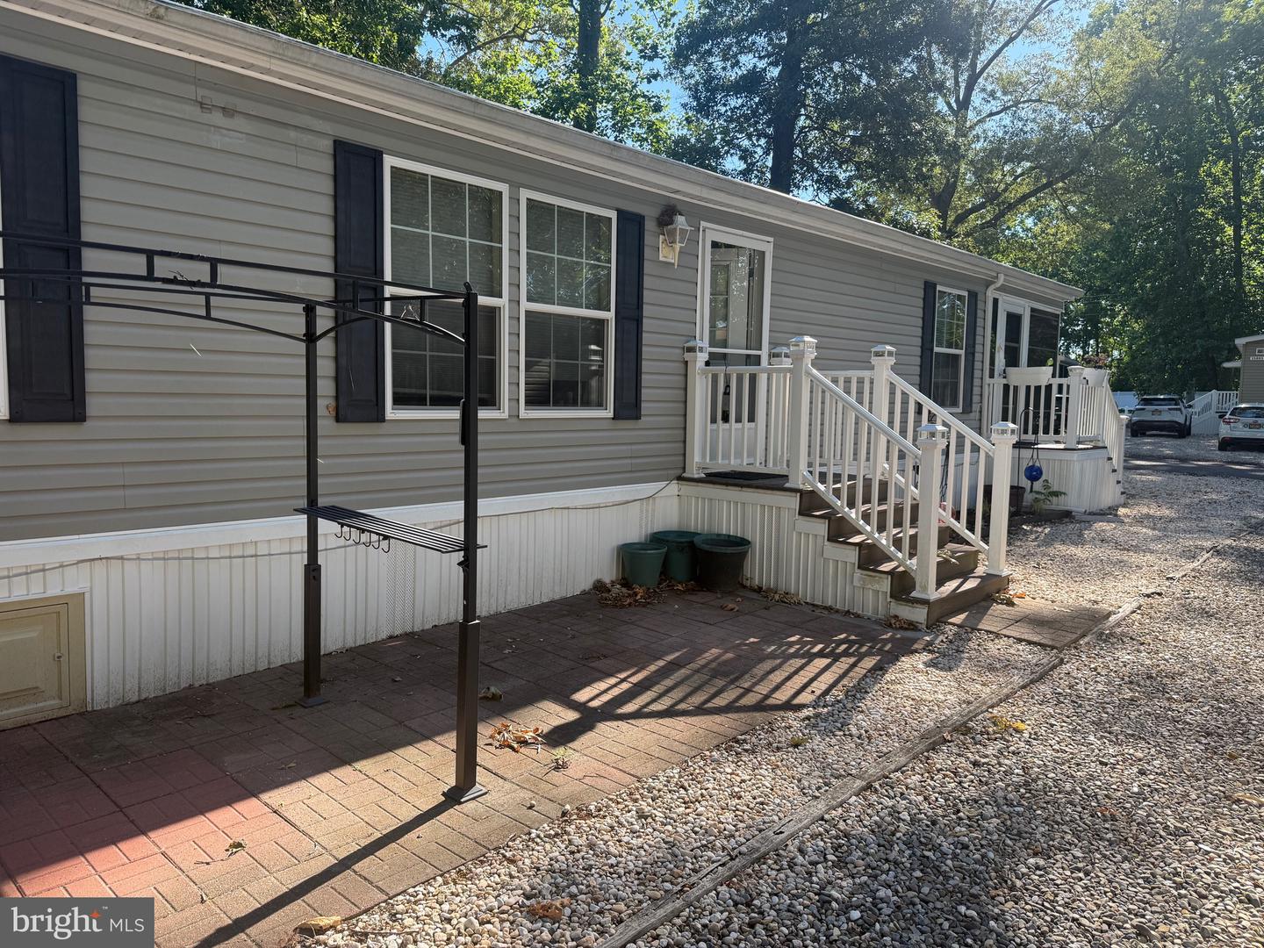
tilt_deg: -4.3
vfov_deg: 56.8
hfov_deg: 71.6
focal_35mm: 24
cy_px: 474
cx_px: 632
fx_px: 876
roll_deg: -1.4
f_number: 1.78
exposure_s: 1/858
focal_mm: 6.76
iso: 80
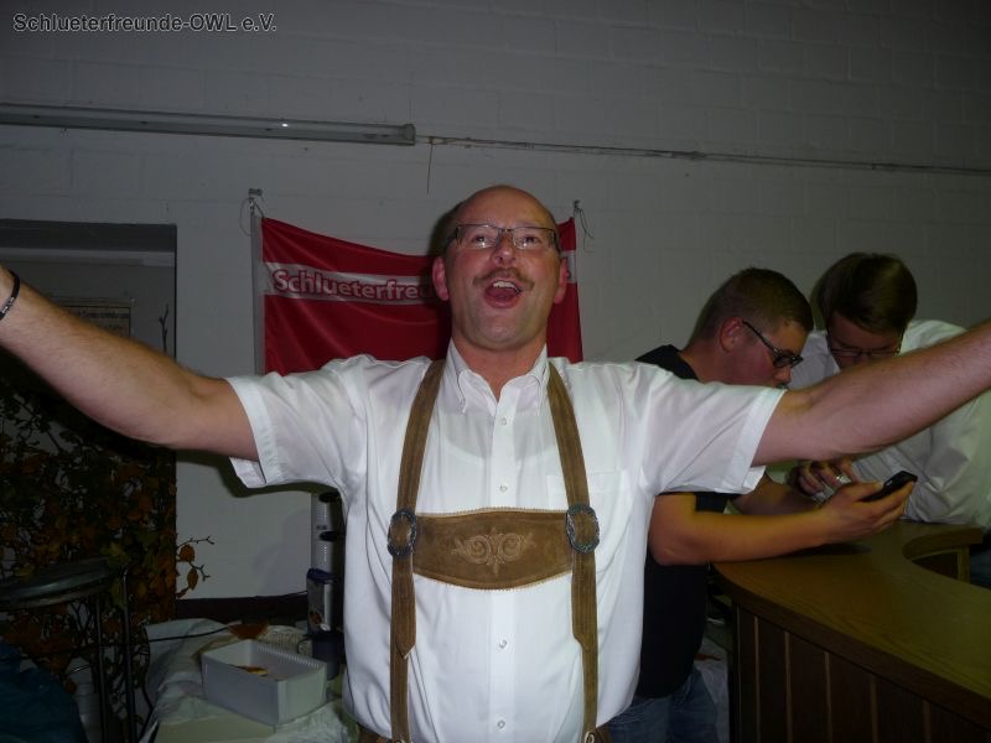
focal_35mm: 30
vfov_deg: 46.8
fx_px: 859
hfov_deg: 60.0
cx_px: 496
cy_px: 372
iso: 100
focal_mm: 5
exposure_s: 1/30
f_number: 3.4
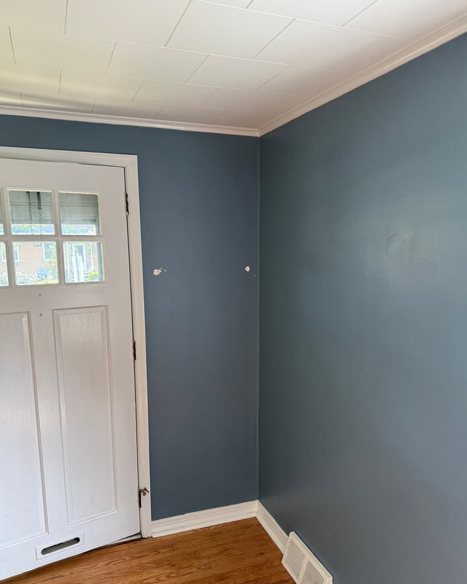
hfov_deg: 54.9
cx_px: 227
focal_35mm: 26
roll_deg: +2.8
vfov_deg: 65.8
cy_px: 323
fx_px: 449
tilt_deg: -7.6
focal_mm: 6.76
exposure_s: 1/121
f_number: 1.78
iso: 200
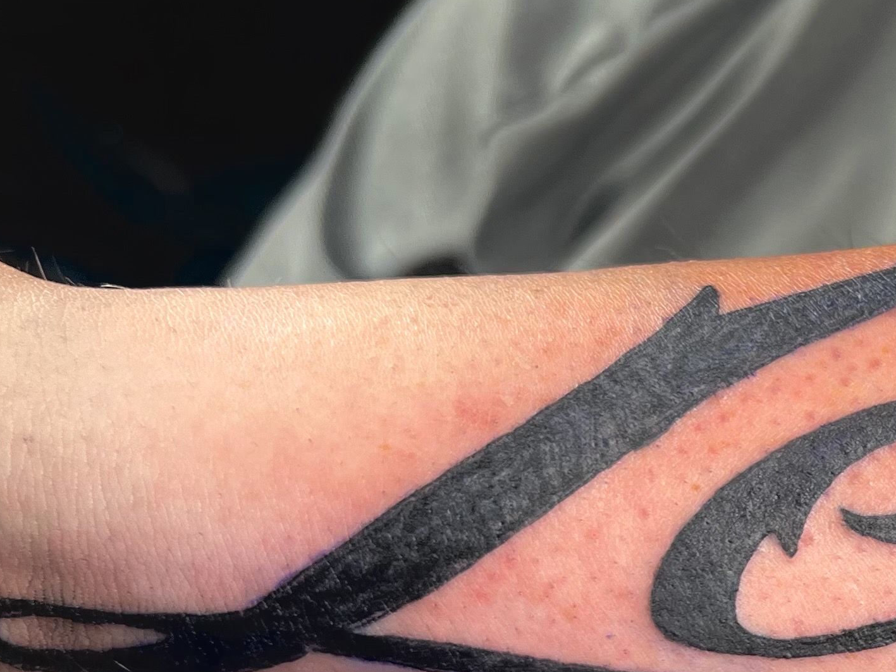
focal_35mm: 74
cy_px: 585
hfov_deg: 23.2
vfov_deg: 19.6
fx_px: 1915
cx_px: 1186
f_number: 1.5
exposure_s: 1/124
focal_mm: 5.7
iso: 32
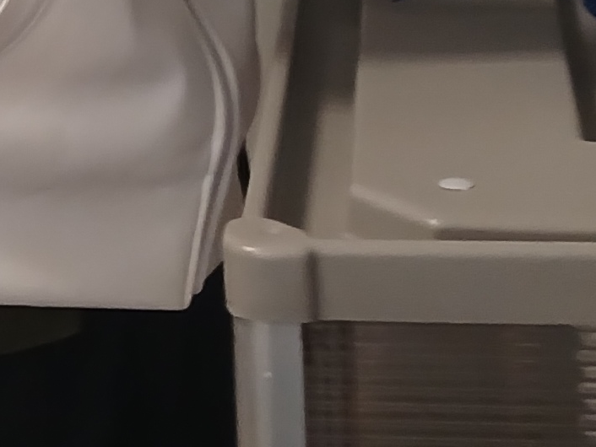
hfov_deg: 12.6
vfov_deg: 8.3
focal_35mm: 156
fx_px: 2687
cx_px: 73
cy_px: -827
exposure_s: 1/50
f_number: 1.8
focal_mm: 4
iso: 250
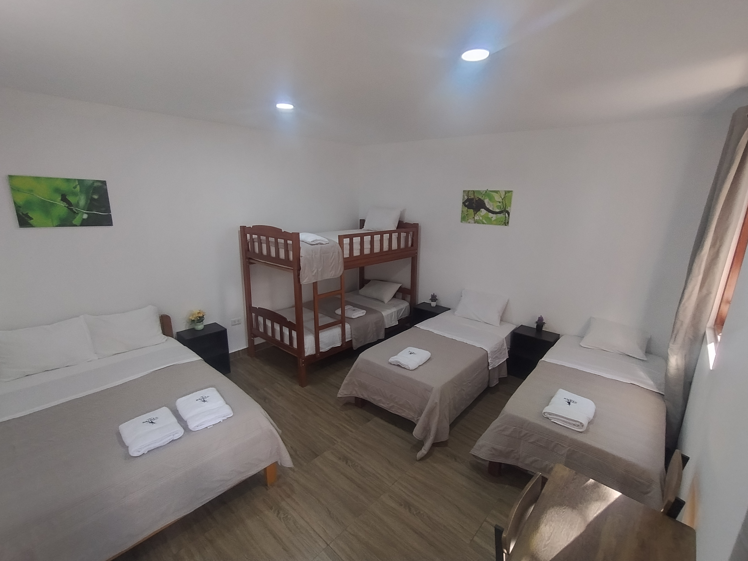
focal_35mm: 16
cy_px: 280
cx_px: 374
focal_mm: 1.66
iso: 238
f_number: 2.2
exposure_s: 1/24
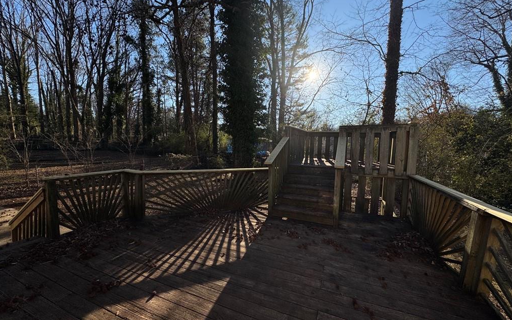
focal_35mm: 15
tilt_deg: -4.8
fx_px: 209
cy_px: 164
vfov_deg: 74.8
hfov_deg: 101.5
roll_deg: +0.0
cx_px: 257
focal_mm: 2.22
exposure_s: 1/2083
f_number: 2.2
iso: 50
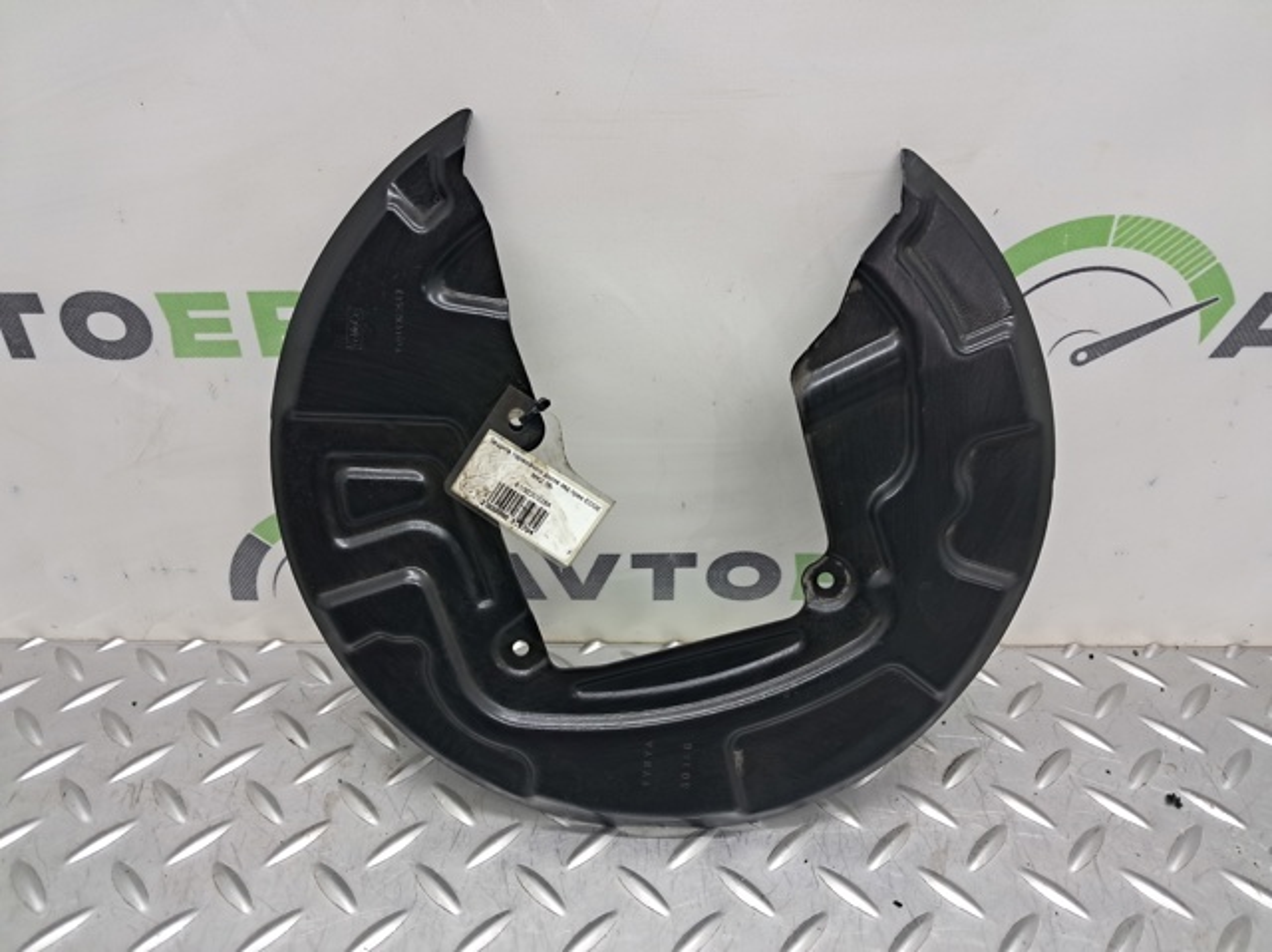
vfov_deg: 51.3
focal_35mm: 27
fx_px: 991
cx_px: 636
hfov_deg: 65.4
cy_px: 476
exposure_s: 1/50
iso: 160
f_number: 1.8
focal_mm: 4
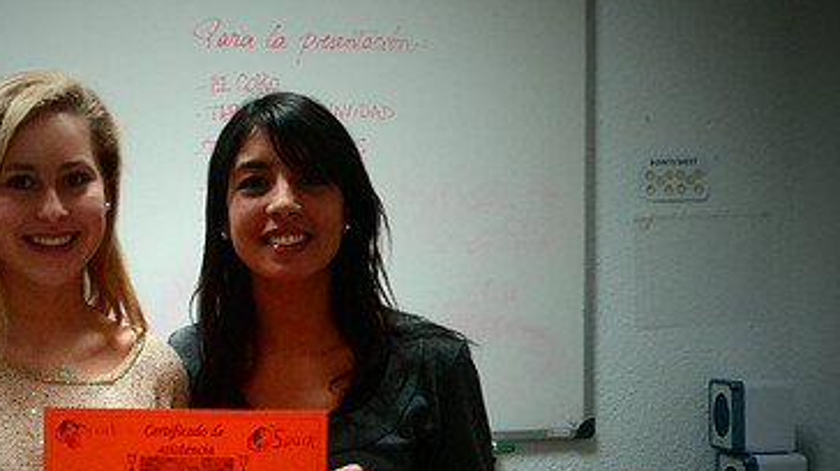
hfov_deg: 28.6
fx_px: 1625
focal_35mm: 73
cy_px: 334
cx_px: 217
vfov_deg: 16.4
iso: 400
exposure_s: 1/45
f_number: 4.2
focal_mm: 7.8
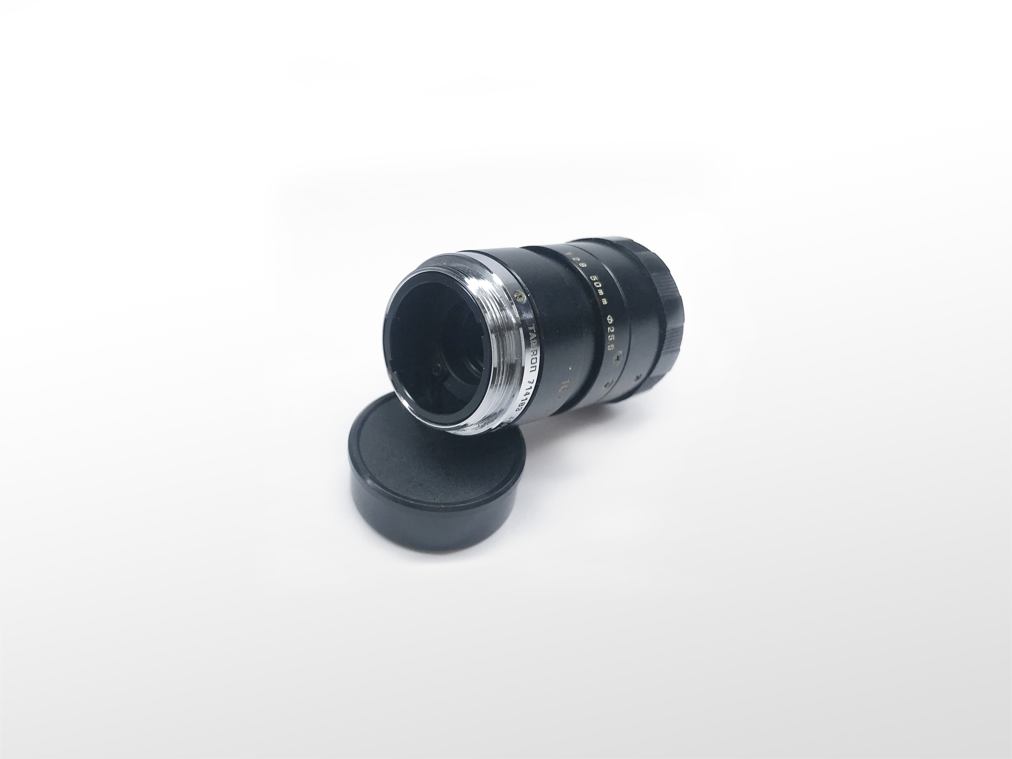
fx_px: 819
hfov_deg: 63.4
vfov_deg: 49.7
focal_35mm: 28
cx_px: 506
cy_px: 380
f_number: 1.8
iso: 20
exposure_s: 1/337
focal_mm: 3.99
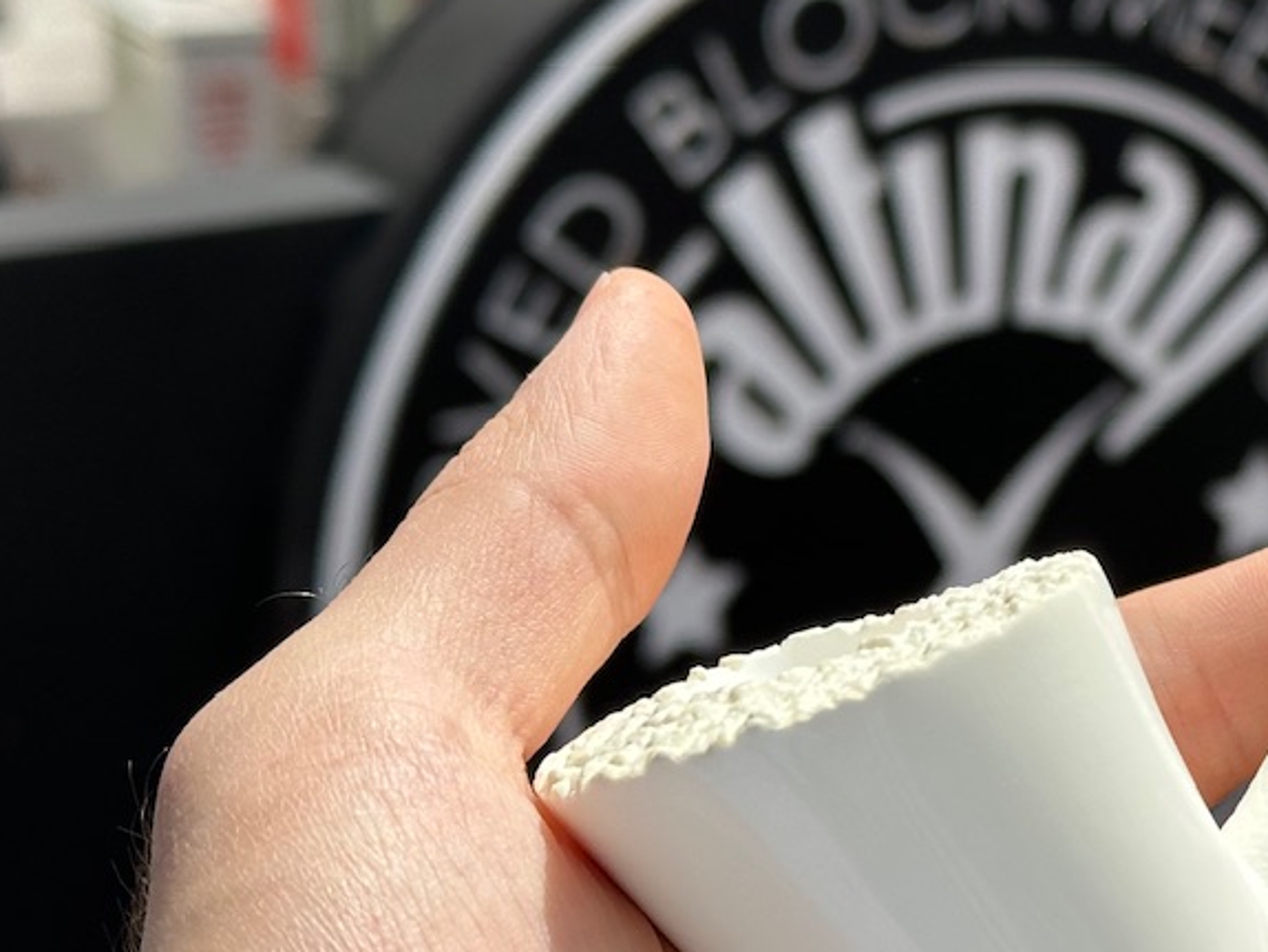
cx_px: 1306
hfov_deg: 17.9
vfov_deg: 13.8
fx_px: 3921
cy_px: 508
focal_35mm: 107
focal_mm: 6.86
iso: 64
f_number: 1.78
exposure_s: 1/2597
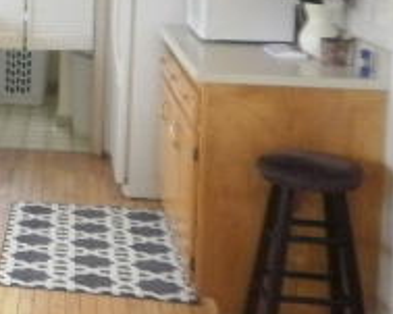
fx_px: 1000
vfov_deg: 17.1
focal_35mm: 86
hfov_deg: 19.3
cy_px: -62
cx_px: -202
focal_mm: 4.65
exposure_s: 1/25
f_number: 2.6
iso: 125
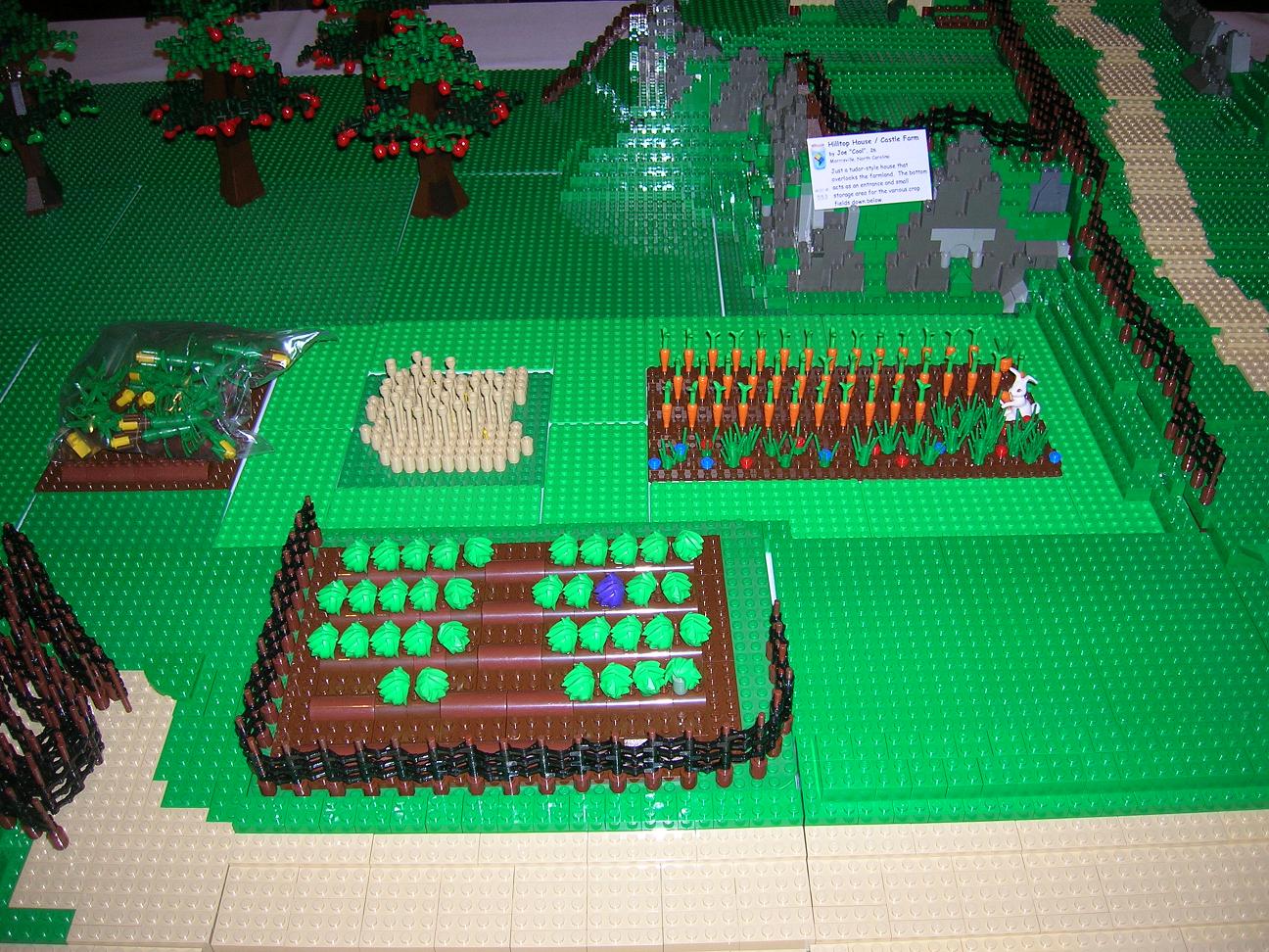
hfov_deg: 54.0
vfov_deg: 41.8
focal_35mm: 34
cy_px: 476
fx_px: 1246
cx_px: 634
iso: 50
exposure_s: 1/60.1
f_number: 2.9
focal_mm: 5.7
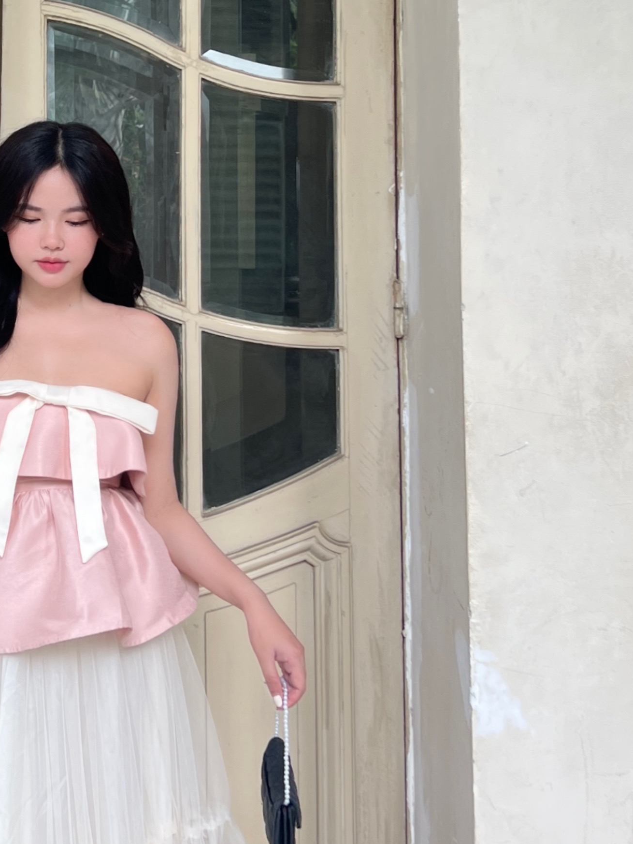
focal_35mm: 60
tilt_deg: +0.6
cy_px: 410
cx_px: 8
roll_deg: +2.4
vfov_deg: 32.2
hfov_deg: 23.4
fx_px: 1463
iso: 32
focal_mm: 5.7
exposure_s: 1/121
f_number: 1.5
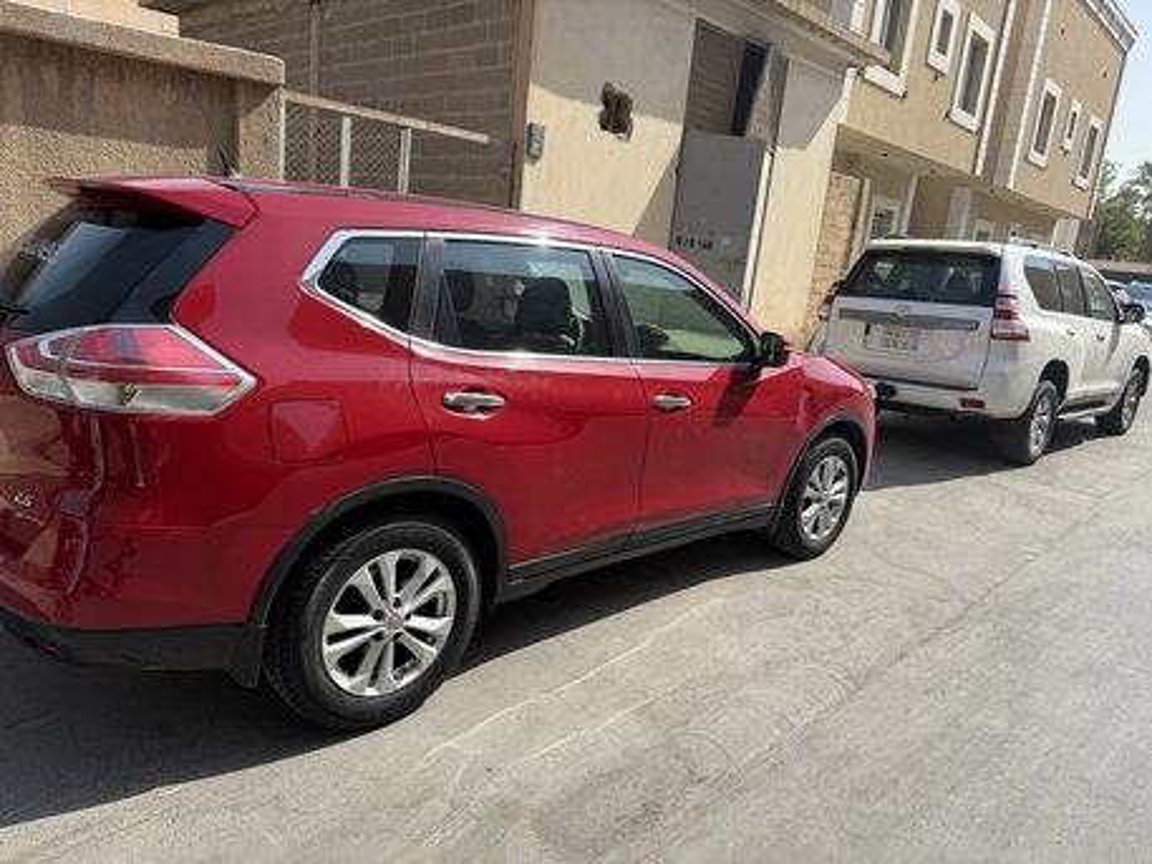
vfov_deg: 56.8
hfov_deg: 71.6
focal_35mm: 24
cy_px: 432
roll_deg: -7.9
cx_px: 576
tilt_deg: -12.5
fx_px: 799
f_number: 1.78
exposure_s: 1/3021
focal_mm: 6.76
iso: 80
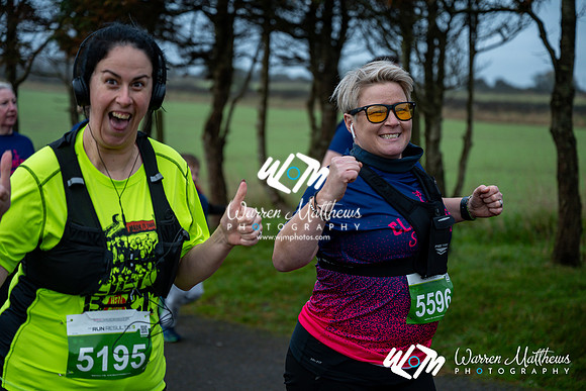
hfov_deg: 28.8
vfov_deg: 19.5
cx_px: 293
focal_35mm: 70
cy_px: 196
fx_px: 1140
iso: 400
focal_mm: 70
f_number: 2.8
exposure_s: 1/1250
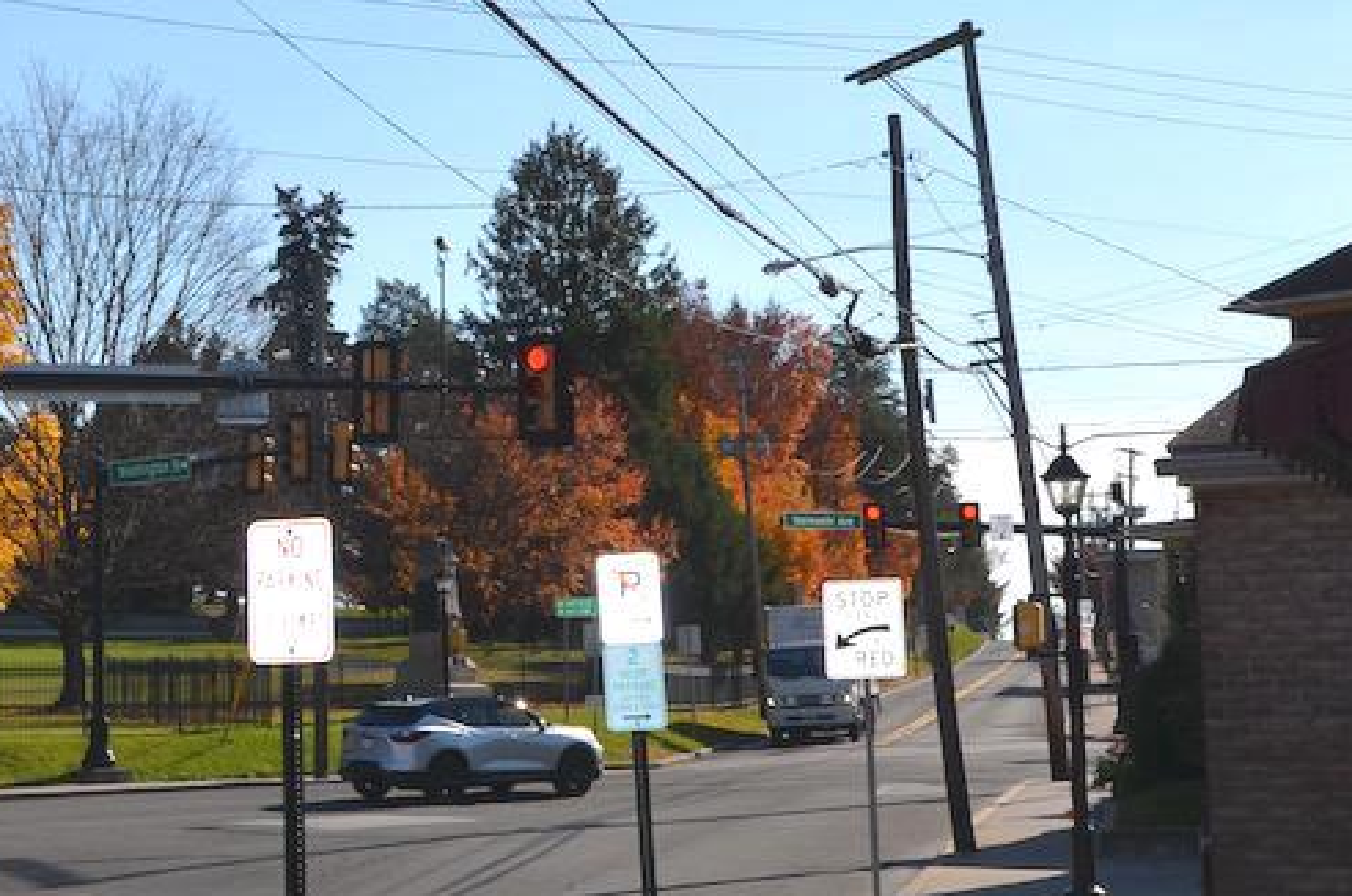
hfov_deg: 24.9
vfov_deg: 17.4
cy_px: 481
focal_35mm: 78
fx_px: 2924
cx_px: 14
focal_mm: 20
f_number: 10
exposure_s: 1/200
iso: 100
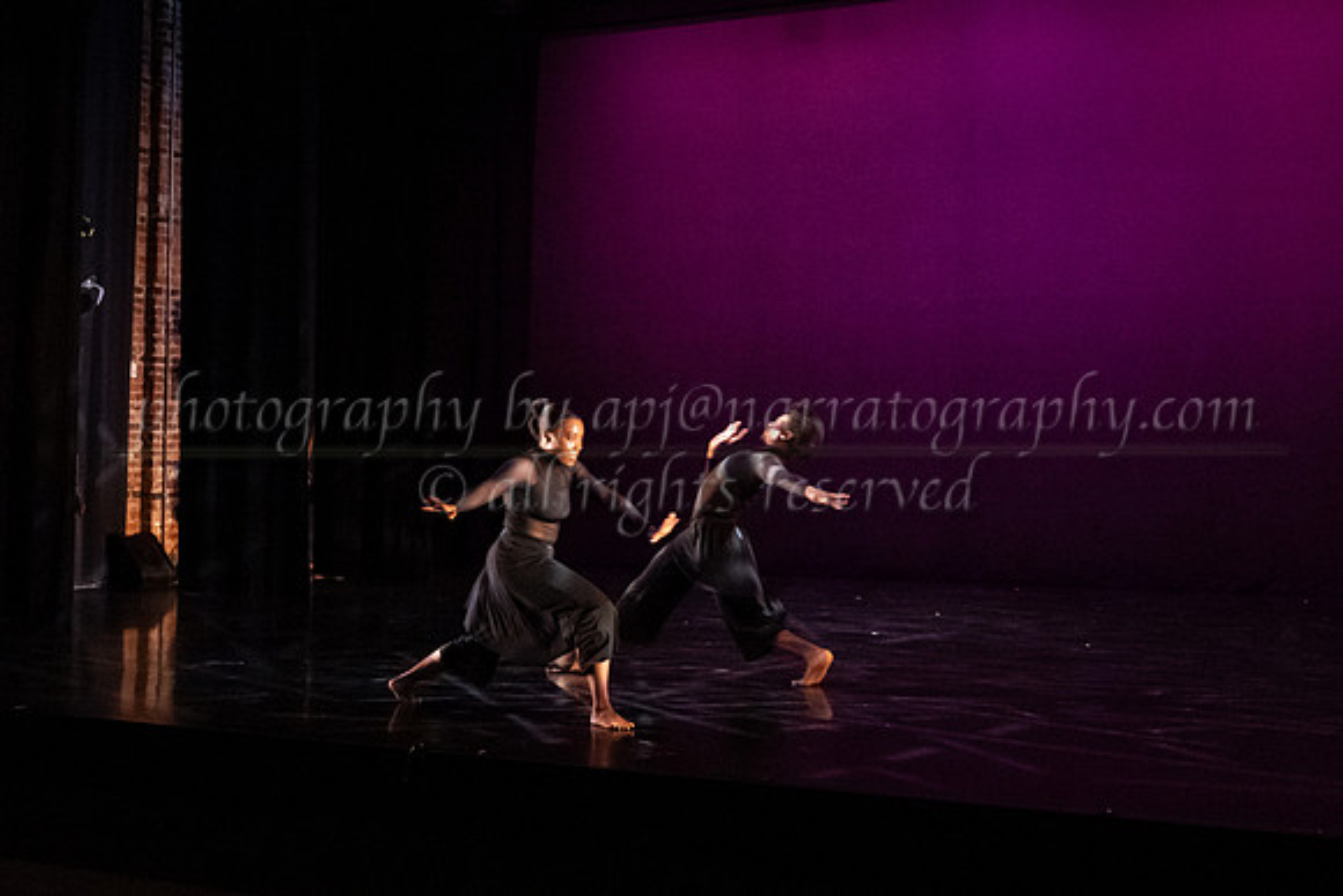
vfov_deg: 27.2
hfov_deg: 39.7
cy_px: 331
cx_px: 508
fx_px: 1847
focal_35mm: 50
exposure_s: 1/160
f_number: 4
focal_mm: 32
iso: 6400
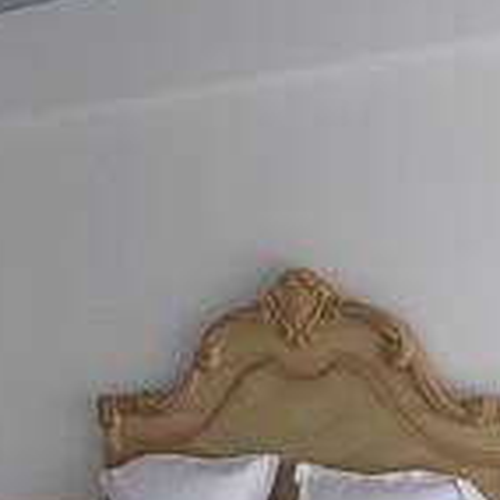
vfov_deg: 19.4
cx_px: 313
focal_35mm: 83
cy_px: 634
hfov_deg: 20.8
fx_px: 1356
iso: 80
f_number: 2.2
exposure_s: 1/60
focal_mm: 1.8
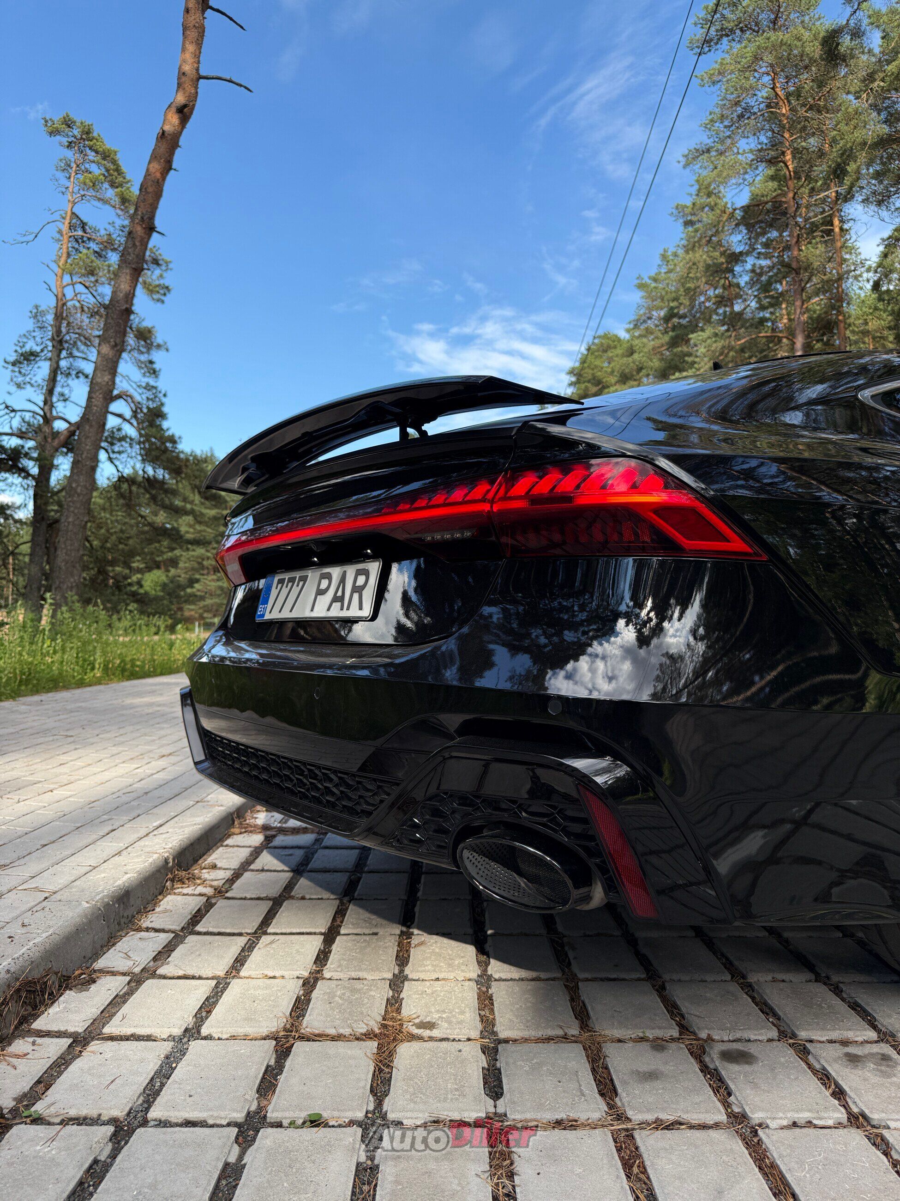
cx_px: 450
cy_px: 600
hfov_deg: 56.8
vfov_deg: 71.6
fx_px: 832
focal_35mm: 24
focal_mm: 6.76
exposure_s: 1/1464
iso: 80
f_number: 1.78
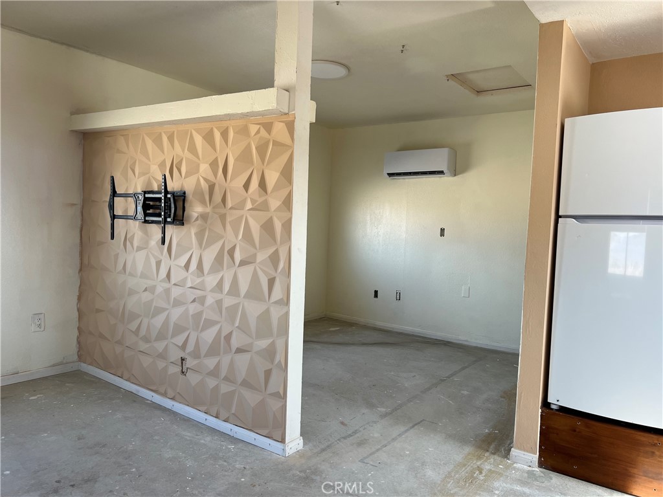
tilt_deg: -3.1
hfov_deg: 67.3
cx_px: 332
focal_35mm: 26
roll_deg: -2.7
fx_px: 498
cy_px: 248
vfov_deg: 53.1
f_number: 1.5
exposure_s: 1/168
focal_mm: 5.7
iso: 40
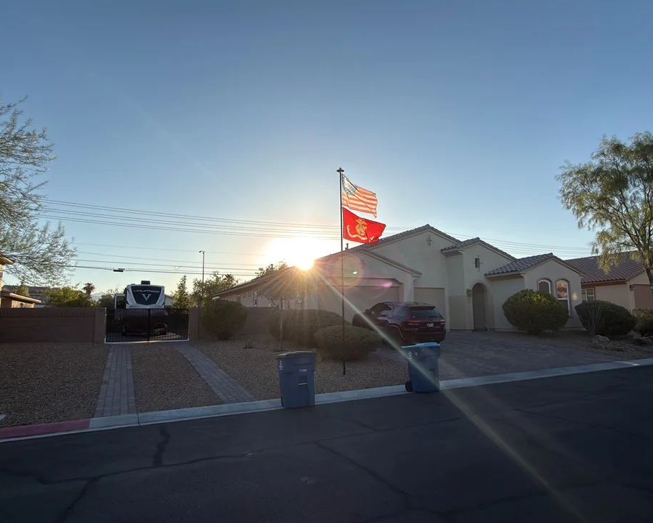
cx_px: 331
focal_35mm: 22
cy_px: 267
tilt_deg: +6.5
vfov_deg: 63.1
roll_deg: +1.4
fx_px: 425
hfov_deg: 75.0
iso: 16
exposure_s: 1/615
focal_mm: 2.22
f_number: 2.2
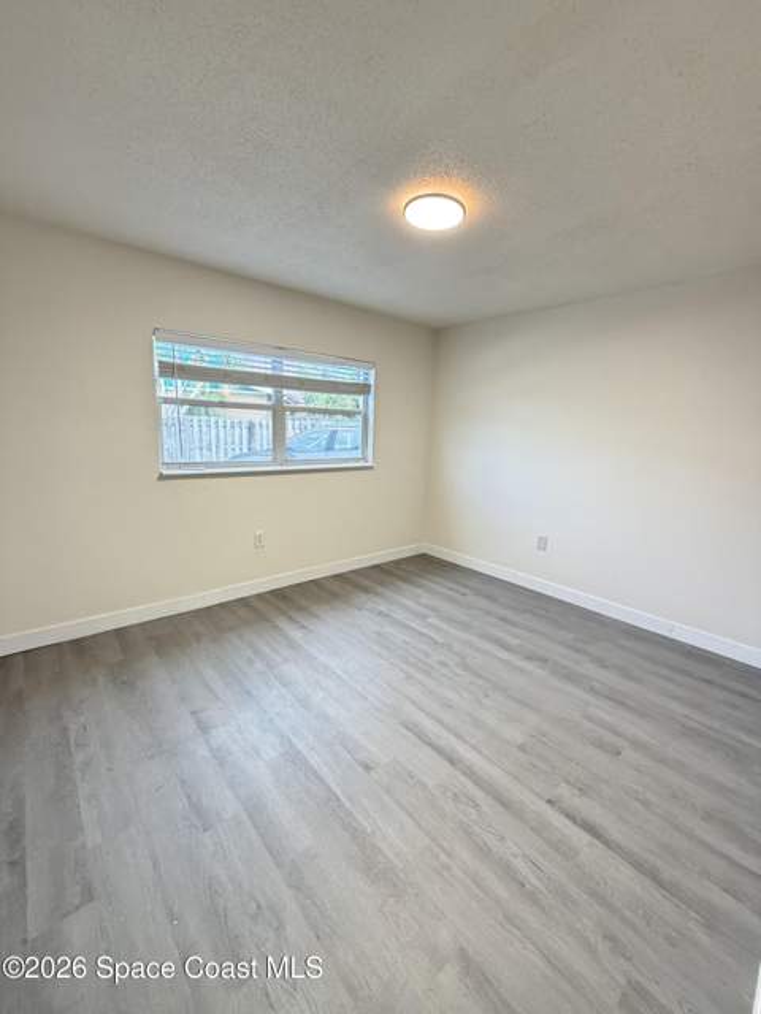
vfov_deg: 102.1
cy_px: 507
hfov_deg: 85.7
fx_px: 410
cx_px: 380
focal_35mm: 14
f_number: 2.2
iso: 500
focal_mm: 2.22
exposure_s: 1/60
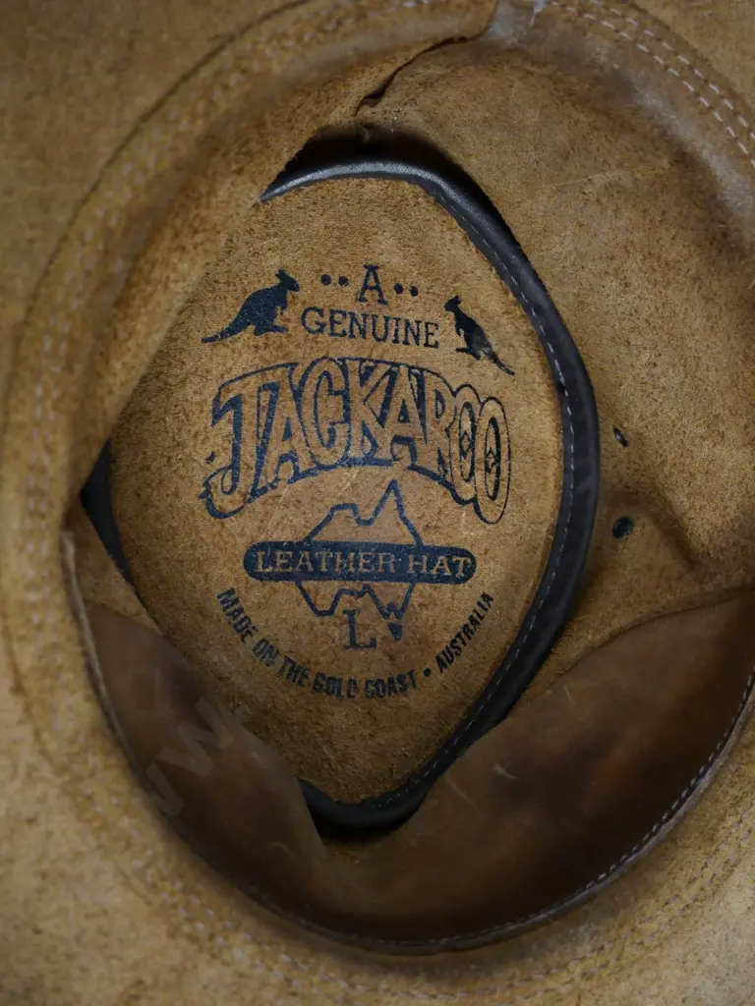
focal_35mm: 50
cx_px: 378
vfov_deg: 38.2
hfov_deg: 29.1
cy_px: 503
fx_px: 1454
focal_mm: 25
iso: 3200
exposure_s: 1/80
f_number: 4.5
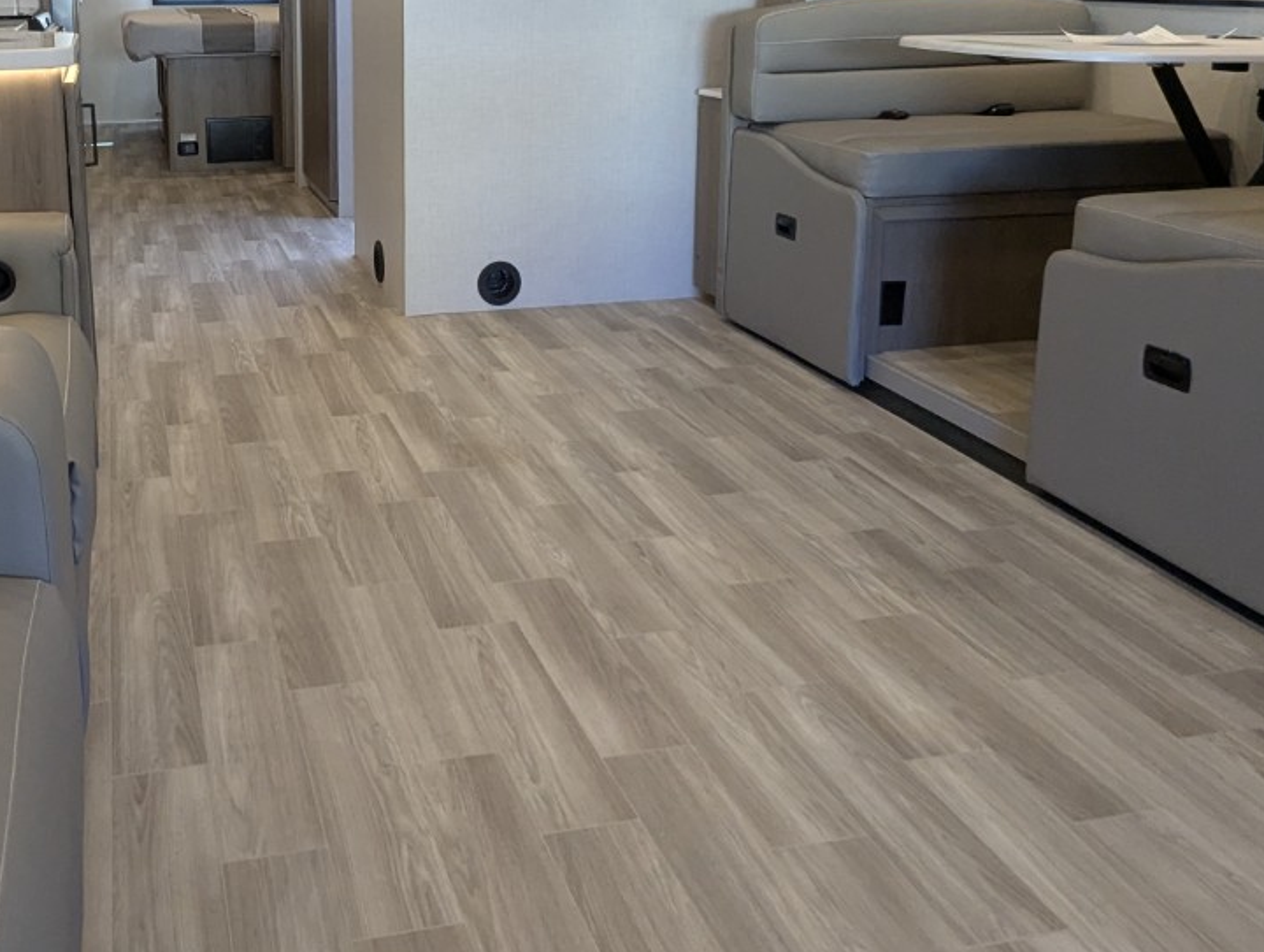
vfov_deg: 42.3
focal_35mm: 31
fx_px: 1133
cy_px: 121
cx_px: 315
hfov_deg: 55.5
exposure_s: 1/154
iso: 286
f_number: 2.2
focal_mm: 2.35
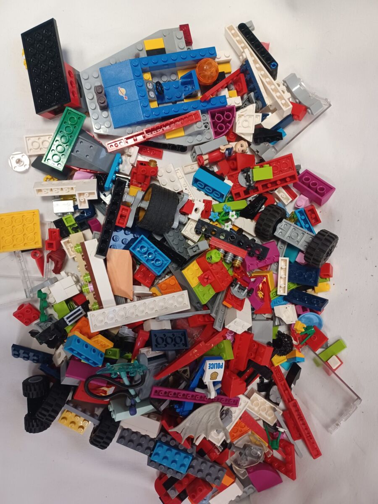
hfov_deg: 54.9
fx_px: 364
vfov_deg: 69.4
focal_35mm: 25
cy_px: 252
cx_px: 189
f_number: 1.8
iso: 320
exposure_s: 1/33
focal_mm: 4.6
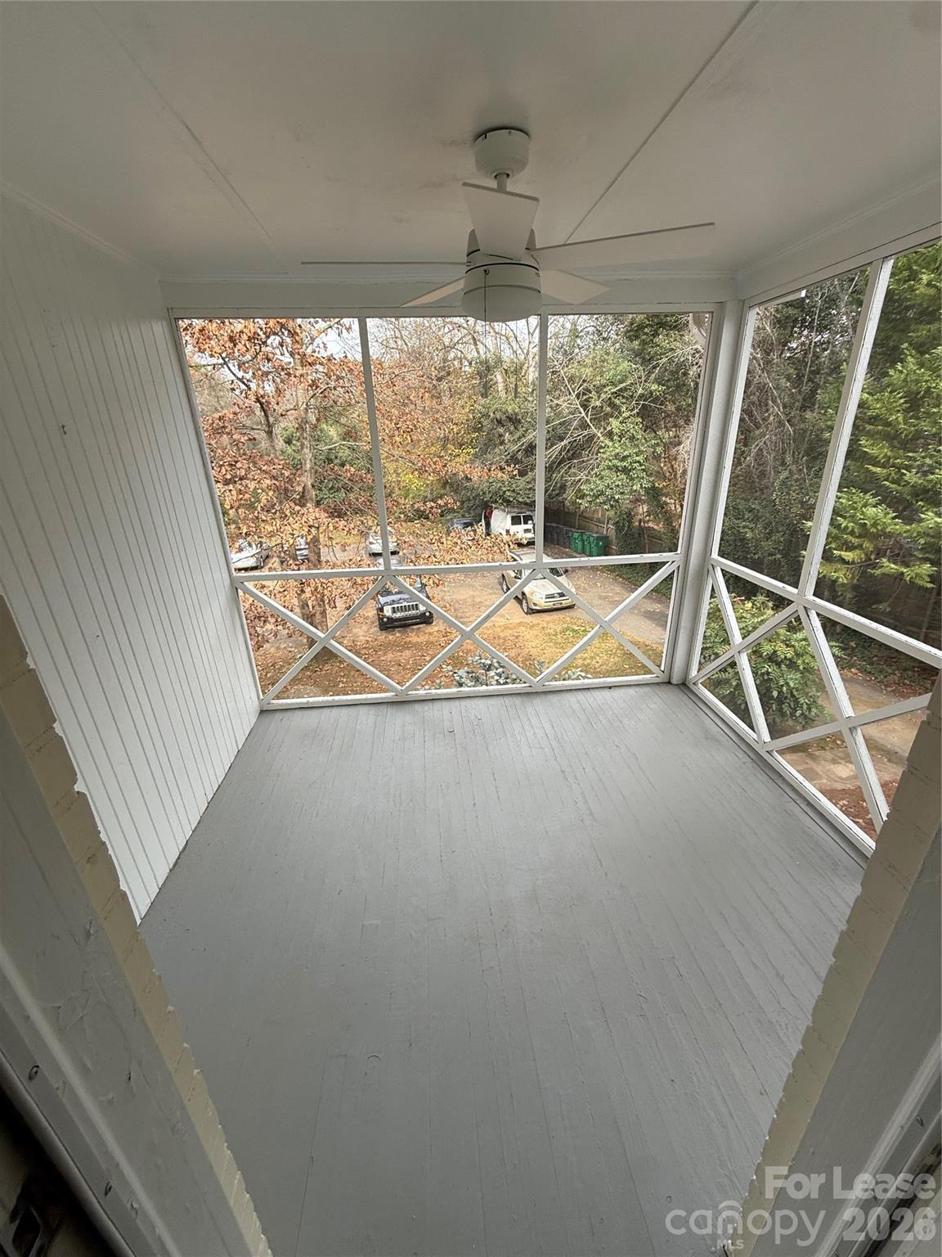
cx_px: 471
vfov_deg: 102.1
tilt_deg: -22.5
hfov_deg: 85.7
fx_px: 508
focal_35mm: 14
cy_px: 628
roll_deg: +0.8
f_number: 2.2
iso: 50
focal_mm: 2.22
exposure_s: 1/241
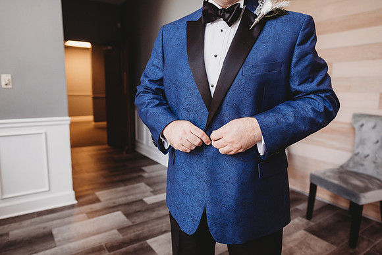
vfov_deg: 53.2
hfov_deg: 73.7
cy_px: 128
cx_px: 191
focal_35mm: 24
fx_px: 255
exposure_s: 1/250
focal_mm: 24
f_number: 2.8
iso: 500
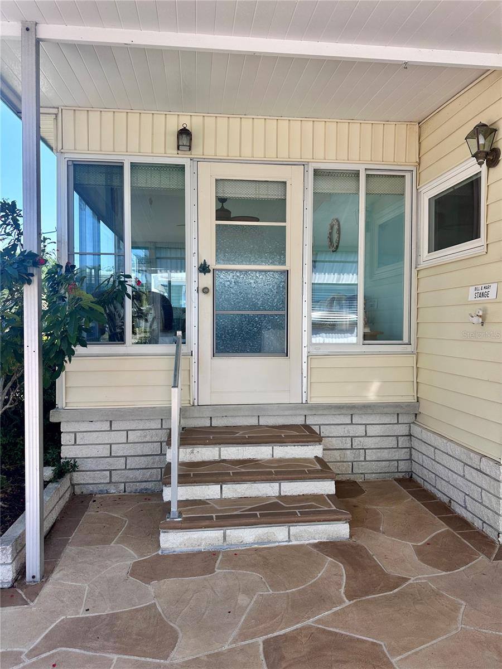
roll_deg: +0.2
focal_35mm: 24
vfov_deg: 71.6
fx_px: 464
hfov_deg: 56.8
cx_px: 251
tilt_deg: +0.7
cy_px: 334
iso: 80
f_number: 1.78
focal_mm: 6.86
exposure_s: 1/797
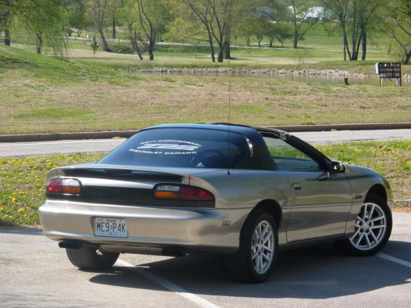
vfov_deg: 7.6
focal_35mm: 196
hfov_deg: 10.1
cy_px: 154
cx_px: 206
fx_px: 2327
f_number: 4.5
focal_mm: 32.1
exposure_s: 1/320
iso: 80
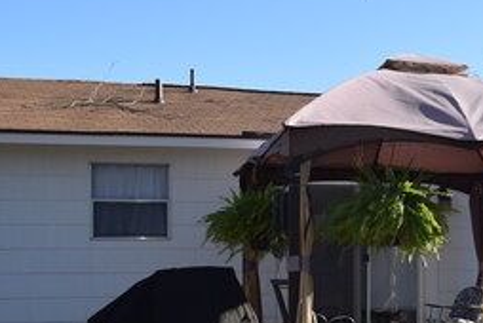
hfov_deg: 27.0
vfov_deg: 19.9
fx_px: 913
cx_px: 542
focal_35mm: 68
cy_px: 256
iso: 100
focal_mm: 18
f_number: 8
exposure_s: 1/200
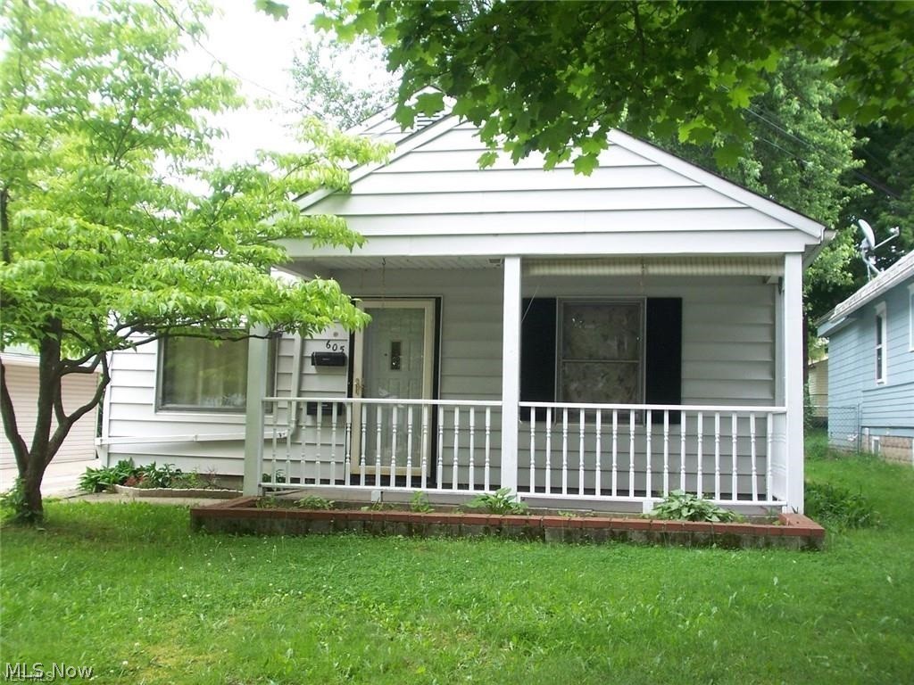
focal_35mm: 39
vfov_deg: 36.8
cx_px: 457
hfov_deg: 47.9
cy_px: 342
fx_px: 1030
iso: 80
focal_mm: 6.4
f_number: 3.9
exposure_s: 1/60
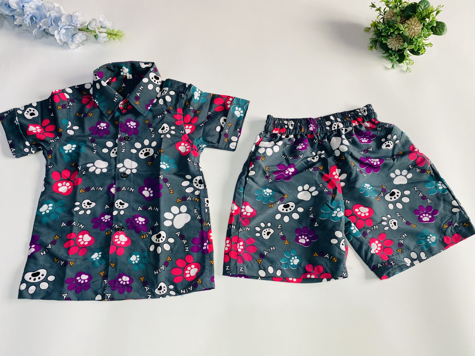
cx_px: 238
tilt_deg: -71.1
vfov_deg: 53.1
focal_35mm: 26
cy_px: 178
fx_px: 357
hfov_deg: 67.3
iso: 125
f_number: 1.8
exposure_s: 1/60
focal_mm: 4.25
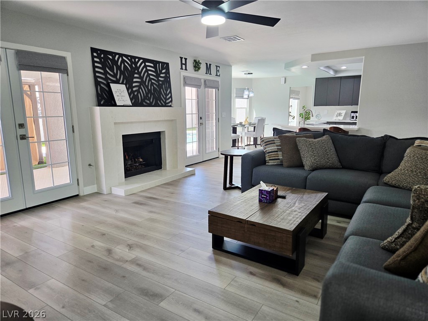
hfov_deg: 73.9
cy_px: 160
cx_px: 214
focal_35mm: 23
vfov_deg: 58.9
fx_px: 284
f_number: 1.8
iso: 100
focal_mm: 5.4
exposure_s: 1/120
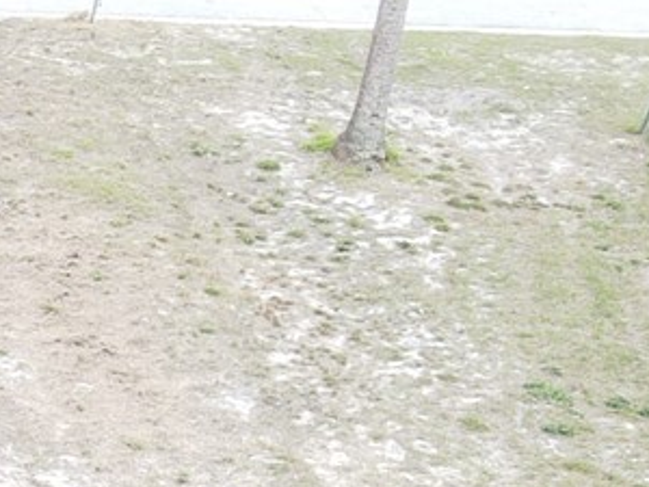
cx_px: -625
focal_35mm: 128
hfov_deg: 13.4
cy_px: 842
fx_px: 2400
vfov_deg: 10.9
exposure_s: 1/25
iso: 110
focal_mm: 4.5
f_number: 2.8
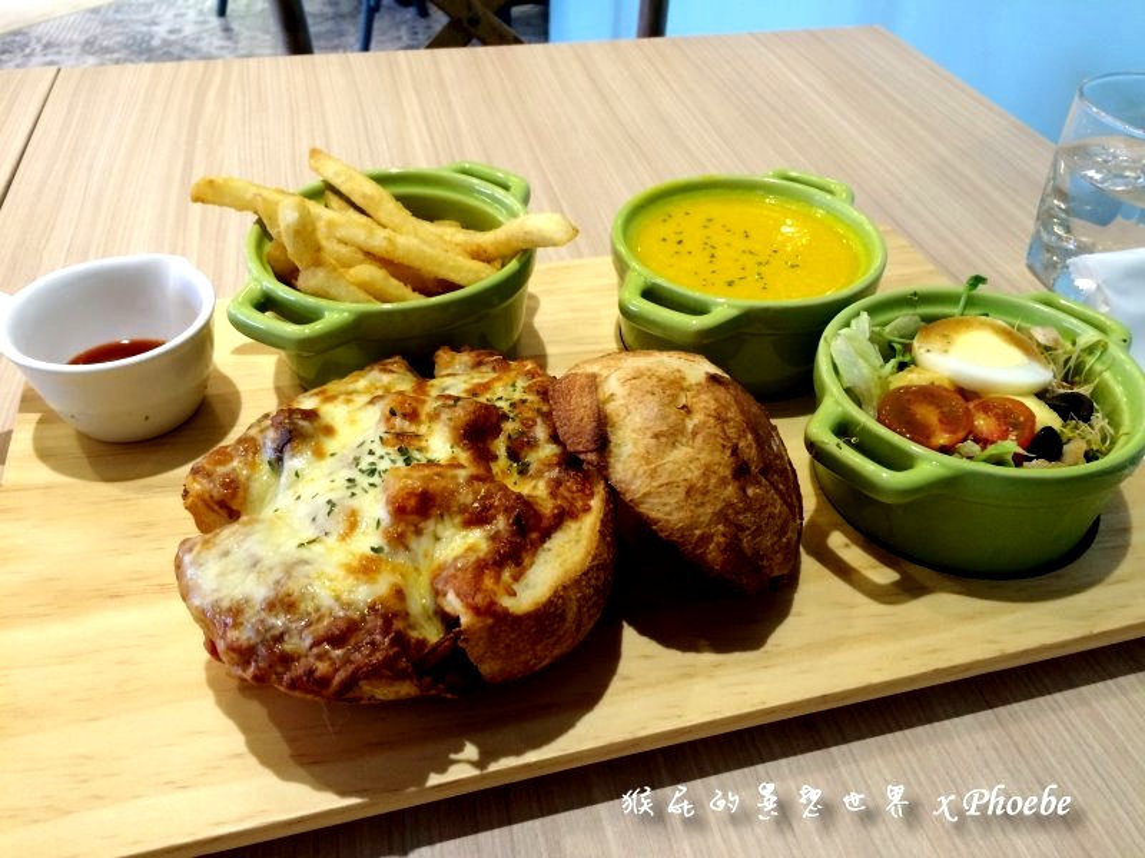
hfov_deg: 61.7
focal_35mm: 29
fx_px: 959
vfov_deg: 48.2
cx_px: 572
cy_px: 429
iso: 100
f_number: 2.2
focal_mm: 4.15
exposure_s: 1/30
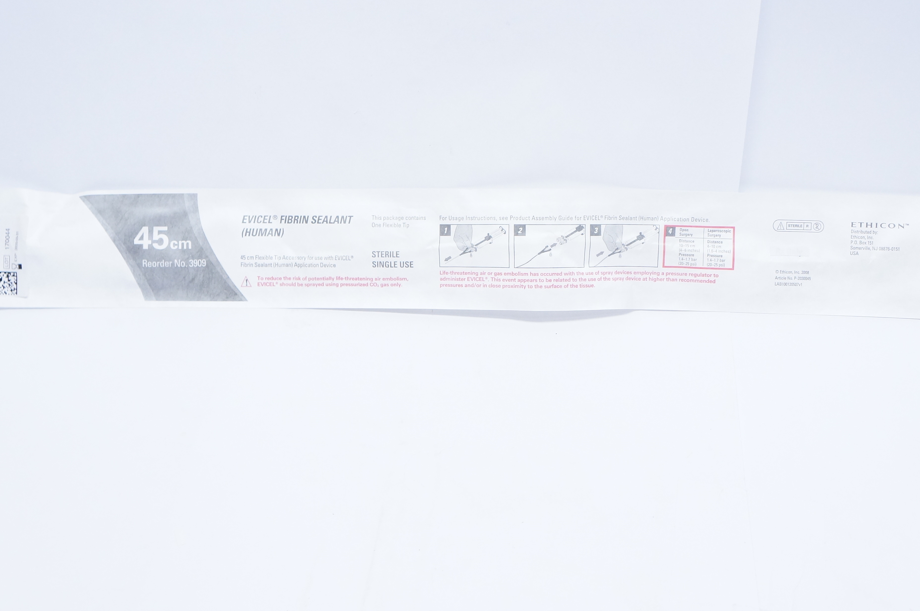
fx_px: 1370
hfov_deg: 37.1
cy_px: 236
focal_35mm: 54
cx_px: 516
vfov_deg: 25.1
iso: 1600
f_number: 5
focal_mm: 27
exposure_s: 1/125
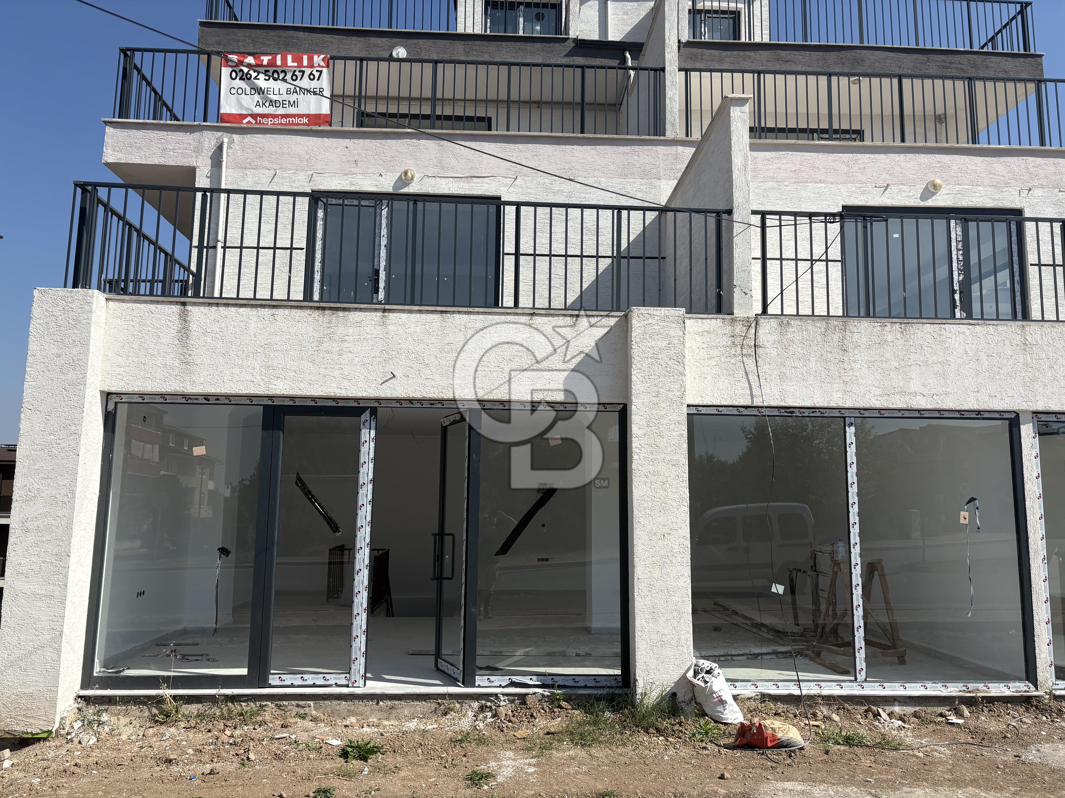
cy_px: 399
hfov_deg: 67.3
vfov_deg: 53.1
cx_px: 532
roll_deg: -0.2
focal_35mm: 26
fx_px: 800
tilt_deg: +10.1
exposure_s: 1/4608
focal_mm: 5.96
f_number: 1.6
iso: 50
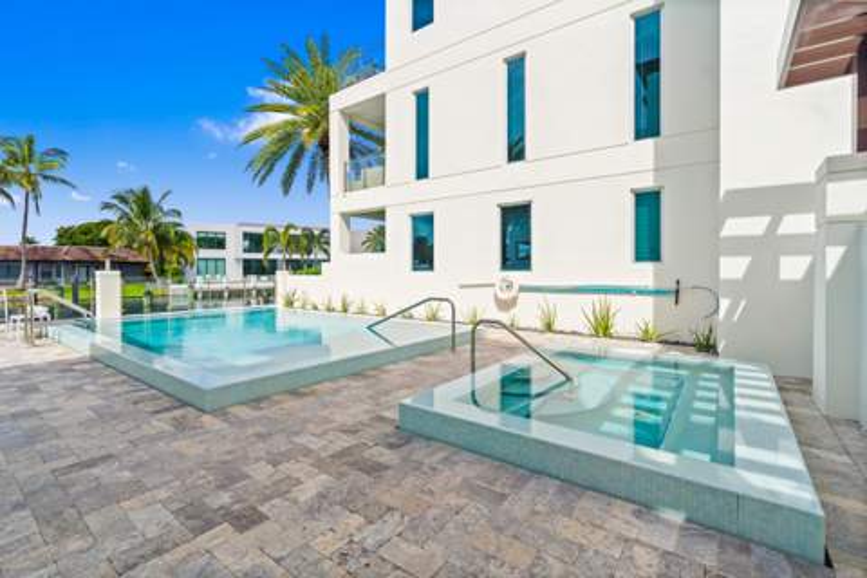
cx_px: 434
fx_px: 385
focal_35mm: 16
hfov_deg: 96.7
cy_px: 289
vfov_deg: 73.7
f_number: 5
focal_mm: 16
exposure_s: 1/60
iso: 100
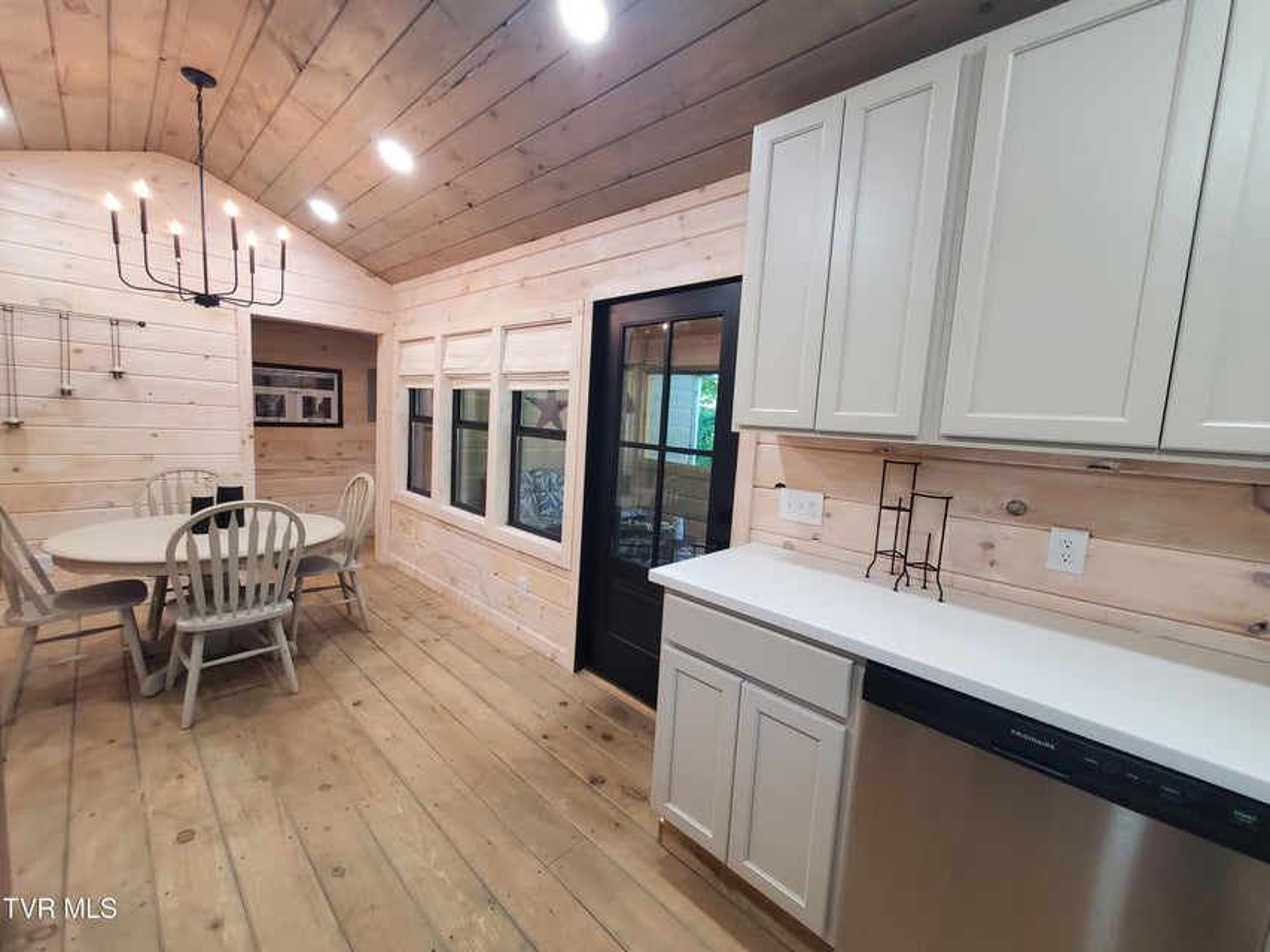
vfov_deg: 89.9
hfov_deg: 106.2
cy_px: 476
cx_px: 635
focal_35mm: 13
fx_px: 477
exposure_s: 1/60
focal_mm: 1.8
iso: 250
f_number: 2.2
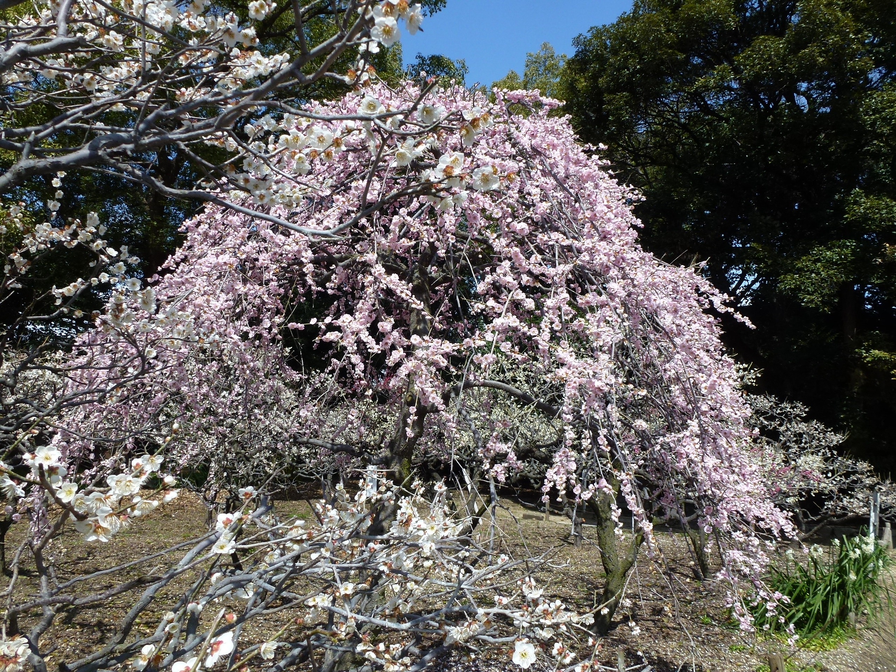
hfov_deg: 71.6
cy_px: 336
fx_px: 621
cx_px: 448
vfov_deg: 56.8
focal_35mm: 24
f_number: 4
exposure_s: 1/640
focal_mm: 4.3
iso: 100
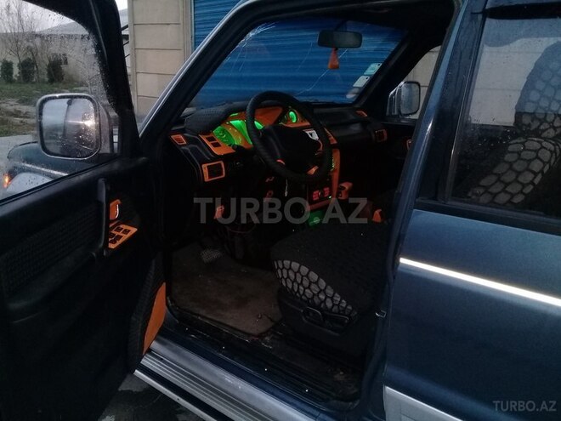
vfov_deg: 45.4
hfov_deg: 58.4
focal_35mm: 31
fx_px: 502
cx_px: 280
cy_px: 210
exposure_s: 1/33
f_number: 2.2
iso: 200
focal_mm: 3.3
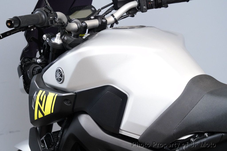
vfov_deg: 13.0
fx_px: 662
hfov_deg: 19.5
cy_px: 76
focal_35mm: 105
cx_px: 114
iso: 5000
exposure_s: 1/80
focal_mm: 105
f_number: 9
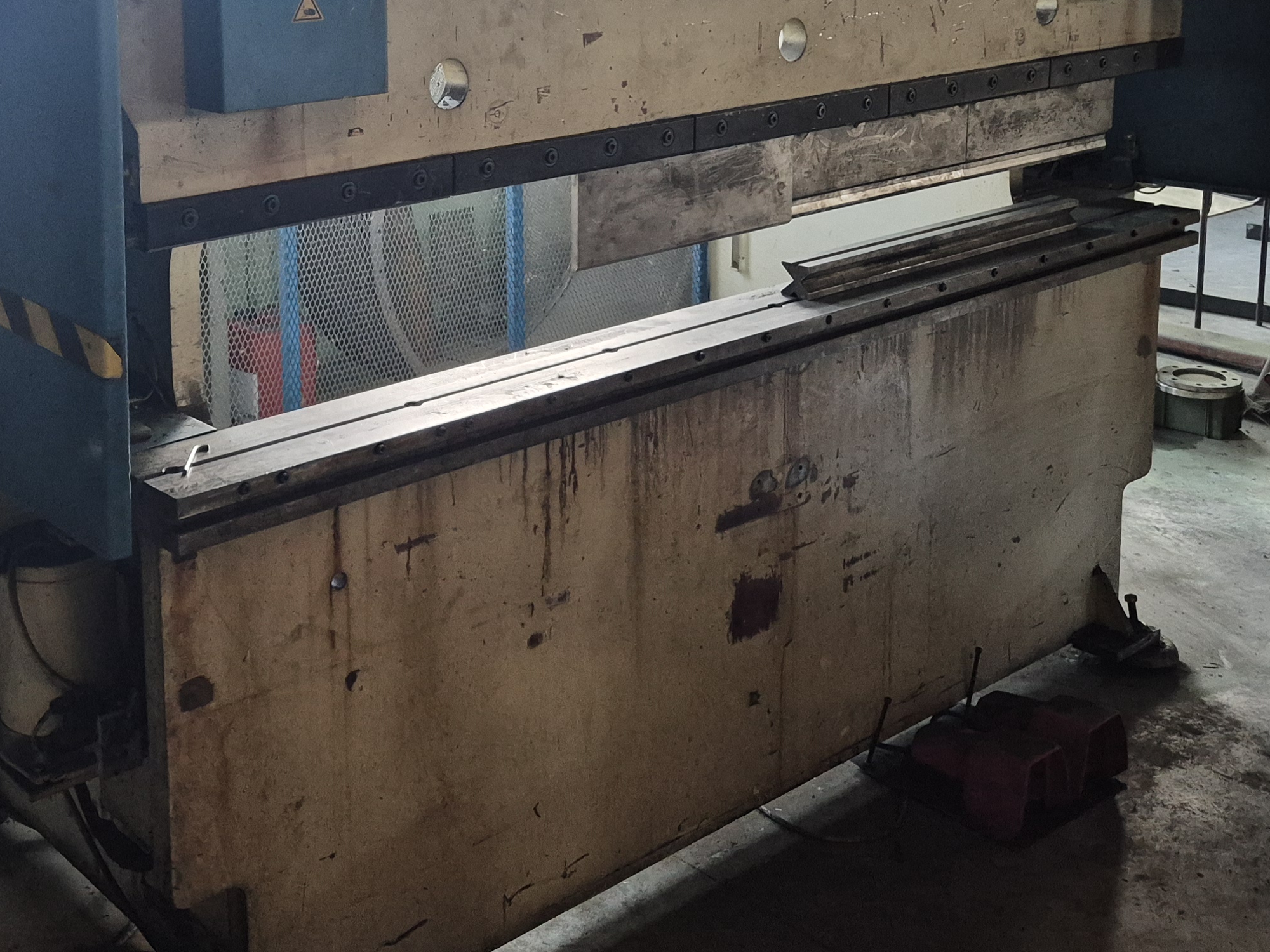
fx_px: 1688
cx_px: 352
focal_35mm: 46
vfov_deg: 30.4
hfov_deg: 40.3
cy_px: 127
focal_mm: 5.4
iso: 640
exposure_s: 1/100
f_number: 1.8
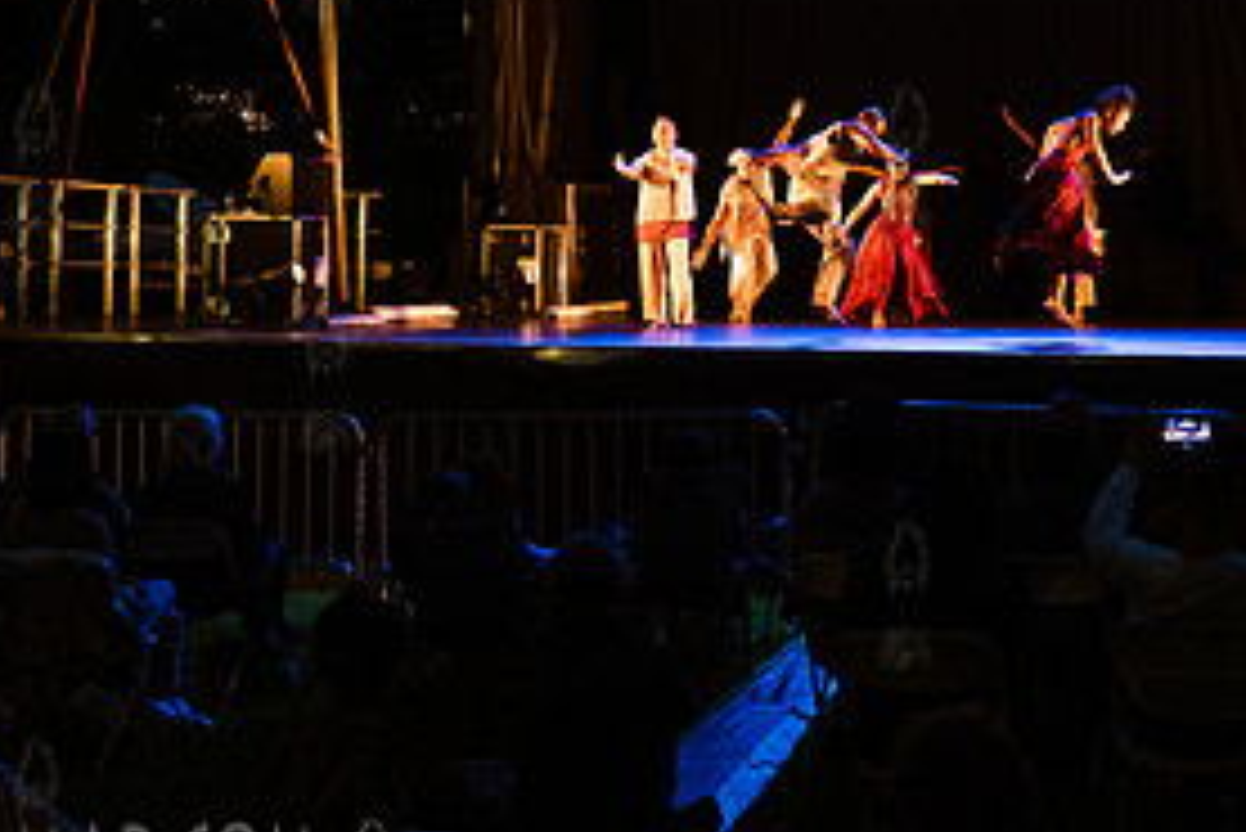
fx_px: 2320
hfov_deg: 29.7
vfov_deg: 20.1
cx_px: 904
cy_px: 155
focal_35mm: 67
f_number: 2.8
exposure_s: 1/250
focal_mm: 32
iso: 5000
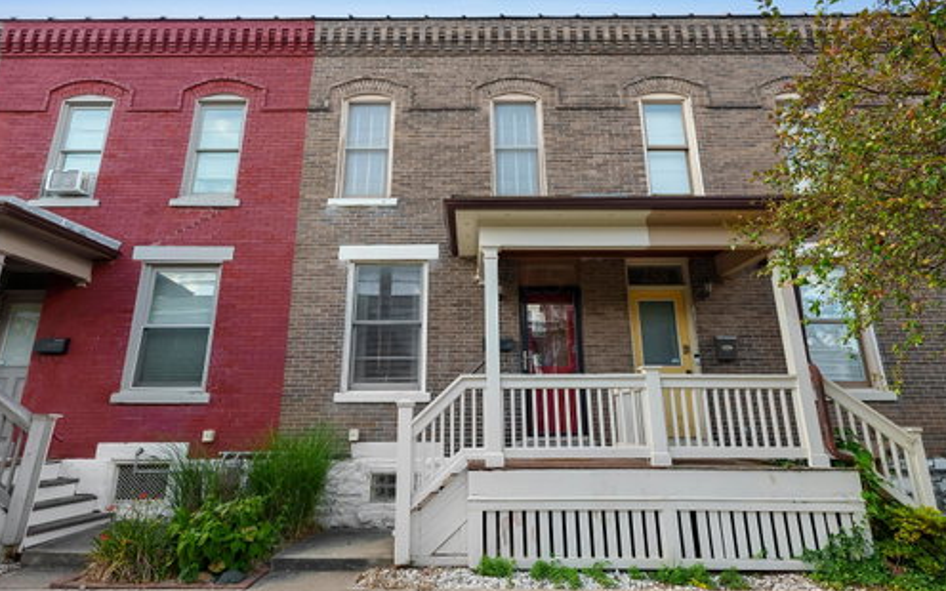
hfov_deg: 85.1
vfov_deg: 59.6
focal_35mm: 20
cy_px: 280
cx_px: 467
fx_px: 516
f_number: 9
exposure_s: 1/200
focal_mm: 19
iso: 640
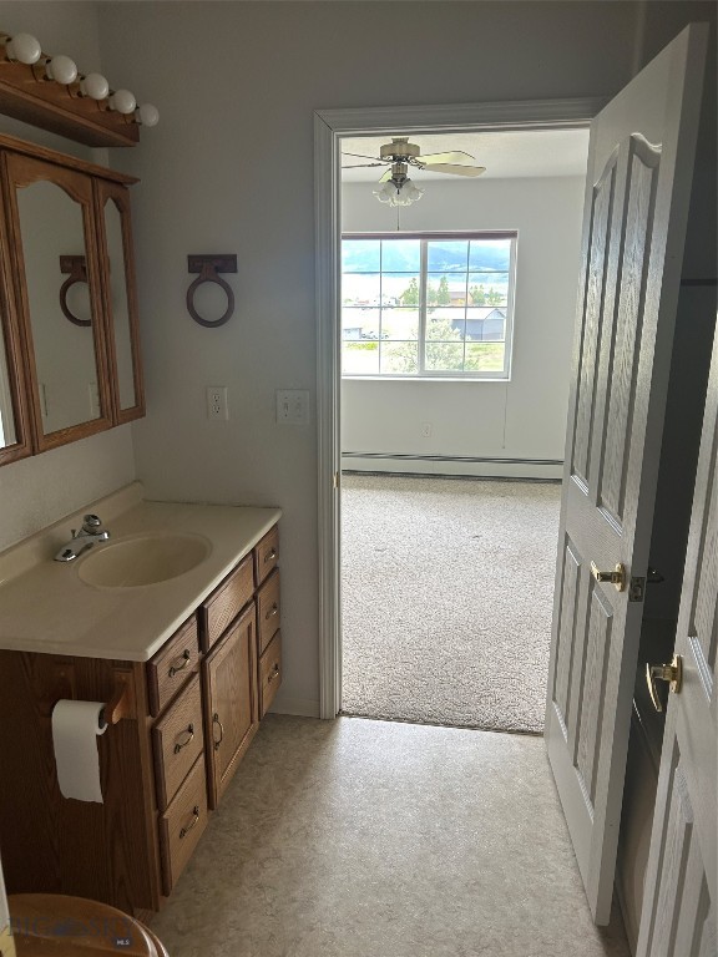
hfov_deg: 53.1
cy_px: 478
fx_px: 719
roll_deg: -2.1
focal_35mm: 26
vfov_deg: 67.3
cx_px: 359
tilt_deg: -14.7
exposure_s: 1/121
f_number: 1.5
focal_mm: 5.7
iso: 80
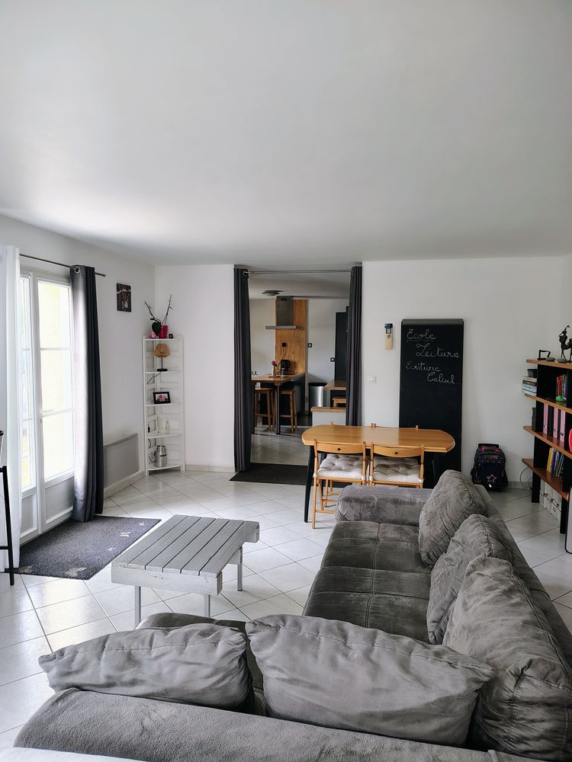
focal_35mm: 24
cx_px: 286
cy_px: 381
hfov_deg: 56.8
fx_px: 529
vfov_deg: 71.6
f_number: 1.8
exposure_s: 1/100
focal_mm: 5.56
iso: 326
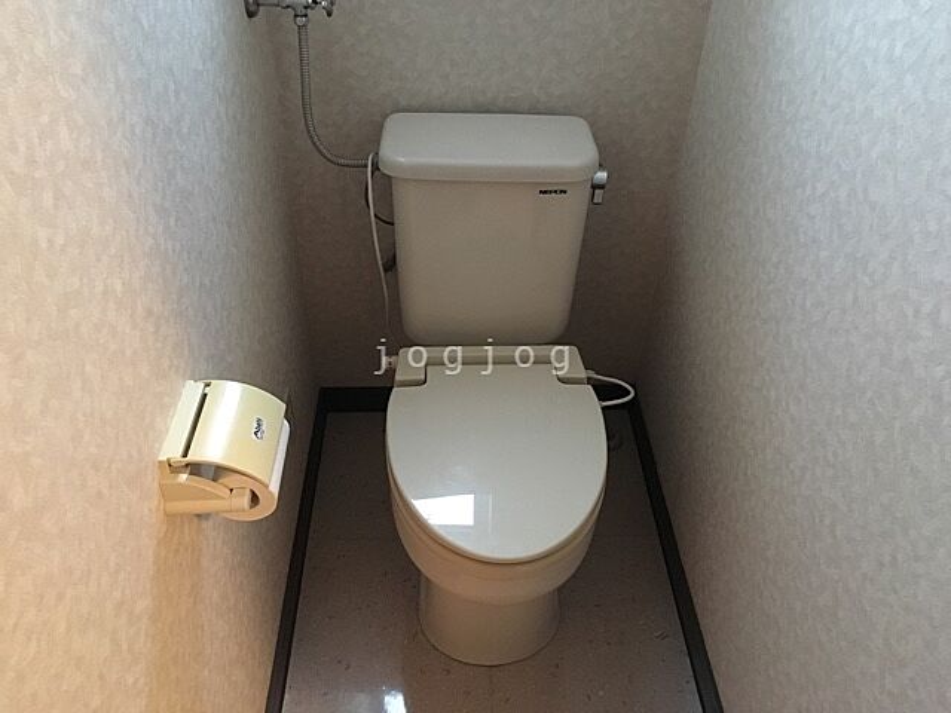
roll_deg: -0.2
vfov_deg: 48.2
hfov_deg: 61.7
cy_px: 356
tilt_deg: -40.7
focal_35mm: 29
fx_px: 797
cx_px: 476
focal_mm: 4.15
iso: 500
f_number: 2.2
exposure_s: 1/15
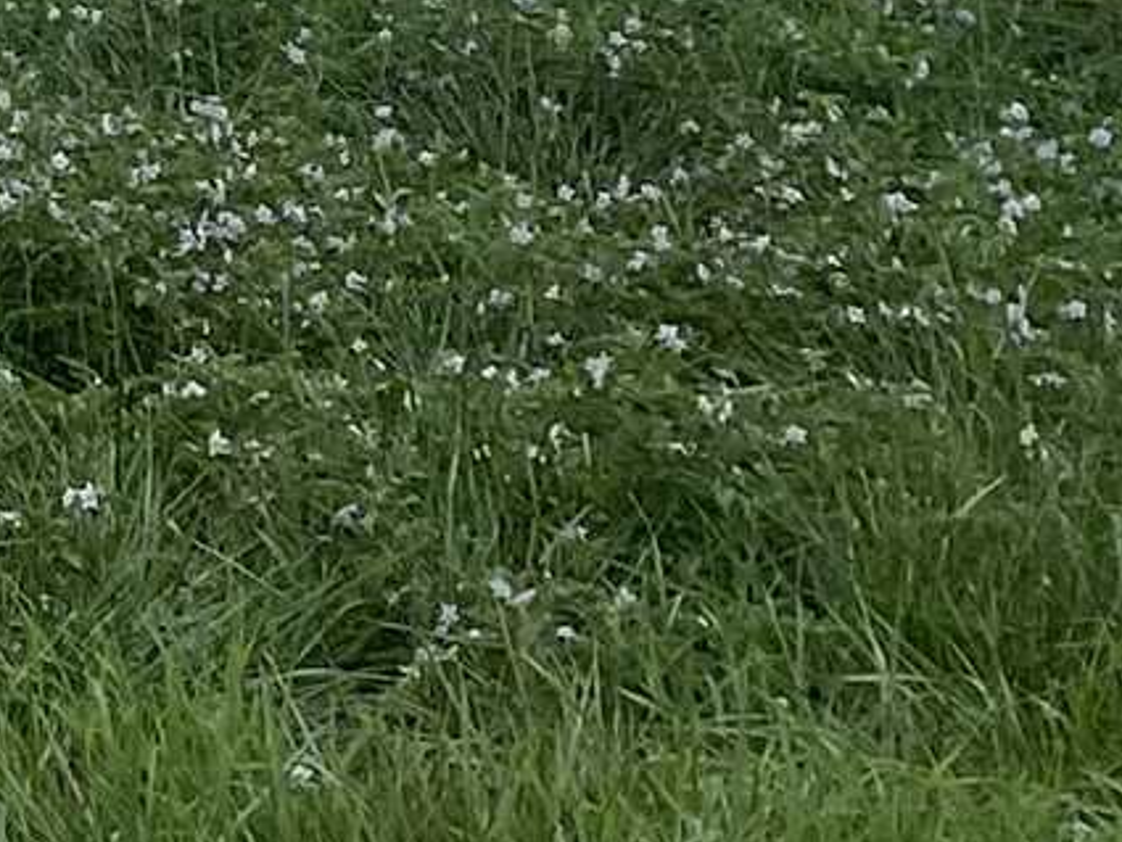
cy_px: -1130
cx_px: -2550
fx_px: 6095
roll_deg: -2.4
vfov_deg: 7.4
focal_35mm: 188
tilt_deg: +3.2
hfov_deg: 8.4
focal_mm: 4.25
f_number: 1.8
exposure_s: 1/5495
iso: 32
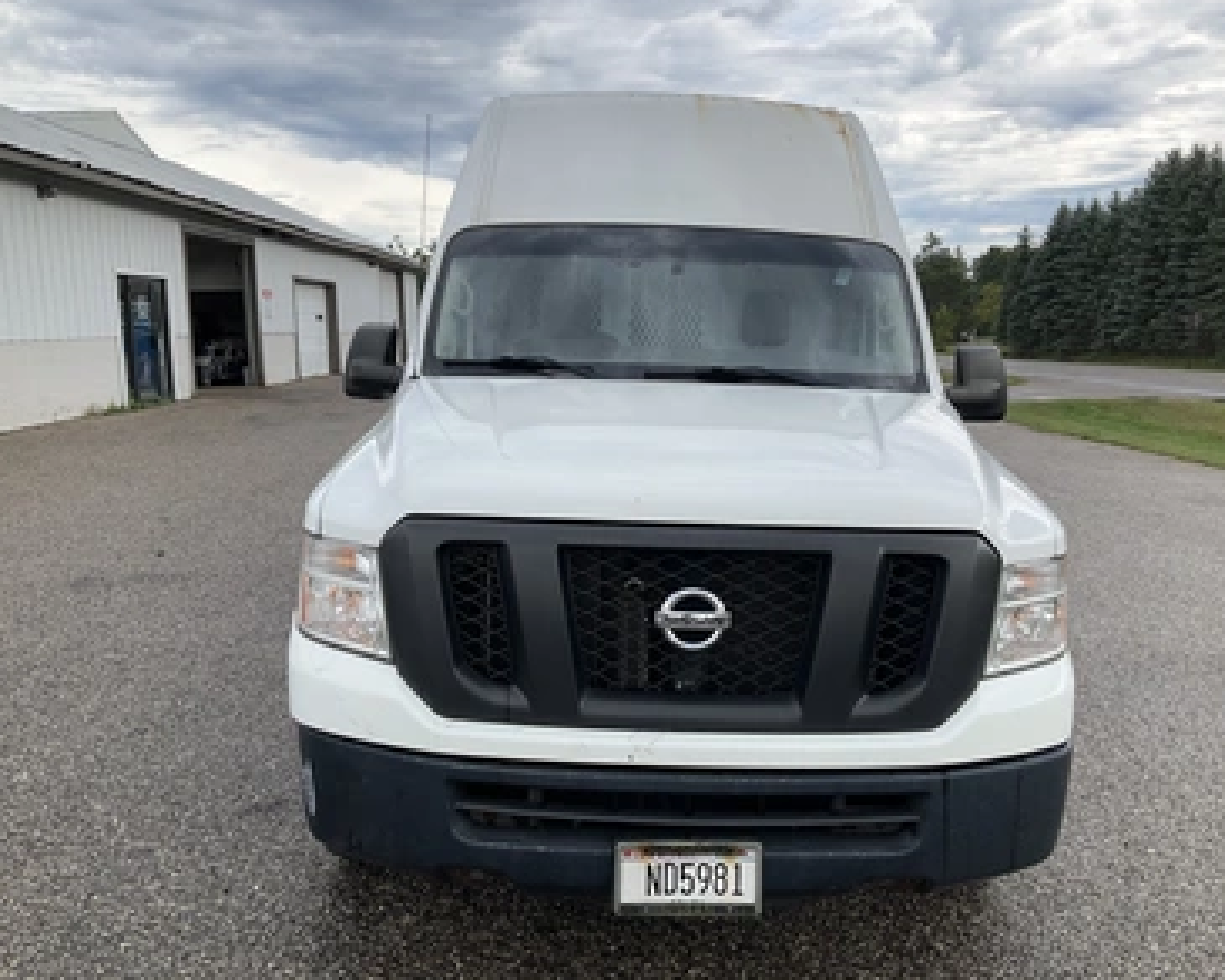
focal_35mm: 31
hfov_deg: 57.1
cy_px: 493
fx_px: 1124
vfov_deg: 47.1
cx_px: 658
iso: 25
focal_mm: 3
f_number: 1.8
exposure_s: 1/816
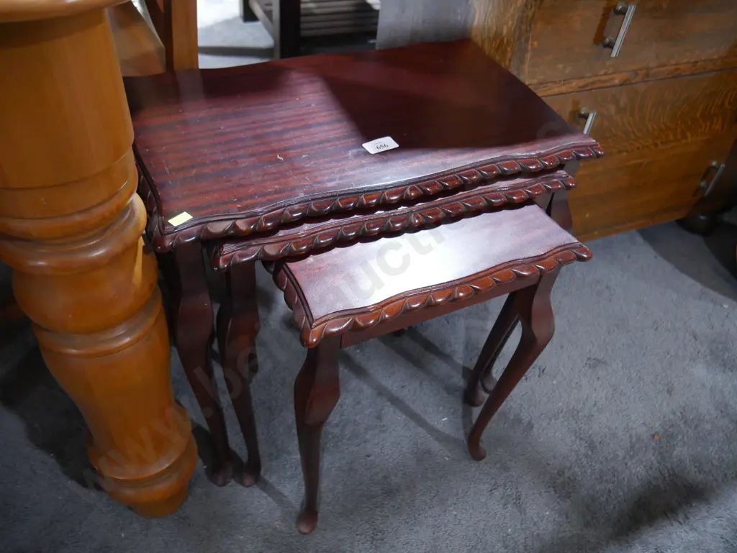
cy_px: 276
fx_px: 596
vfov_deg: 49.8
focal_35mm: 28
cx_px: 368
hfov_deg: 63.4
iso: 2000
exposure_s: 1/60
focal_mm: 14
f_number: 3.5
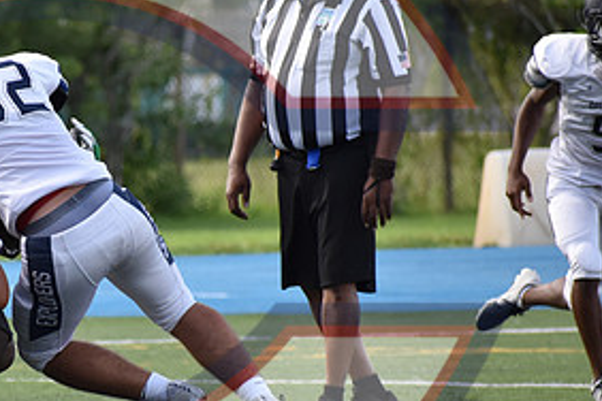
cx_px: 43
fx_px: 13912
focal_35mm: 832
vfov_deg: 1.7
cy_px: 216
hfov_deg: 2.5
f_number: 6.3
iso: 800
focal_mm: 270
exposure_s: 1/1000
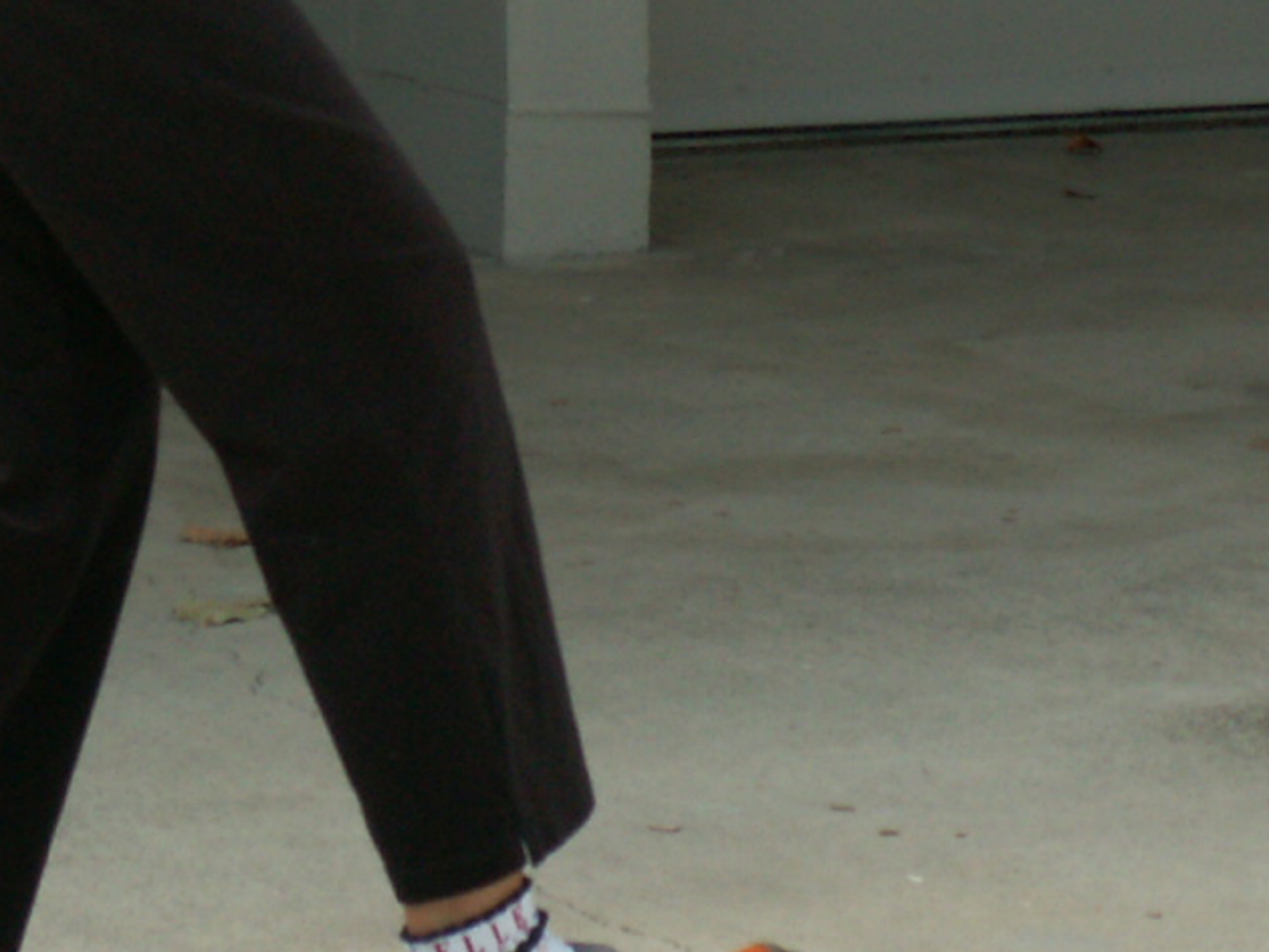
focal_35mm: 342
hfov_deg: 5.8
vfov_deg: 4.3
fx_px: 12540
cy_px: -532
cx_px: 430
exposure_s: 1/160
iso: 50
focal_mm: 17.23
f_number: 3.5
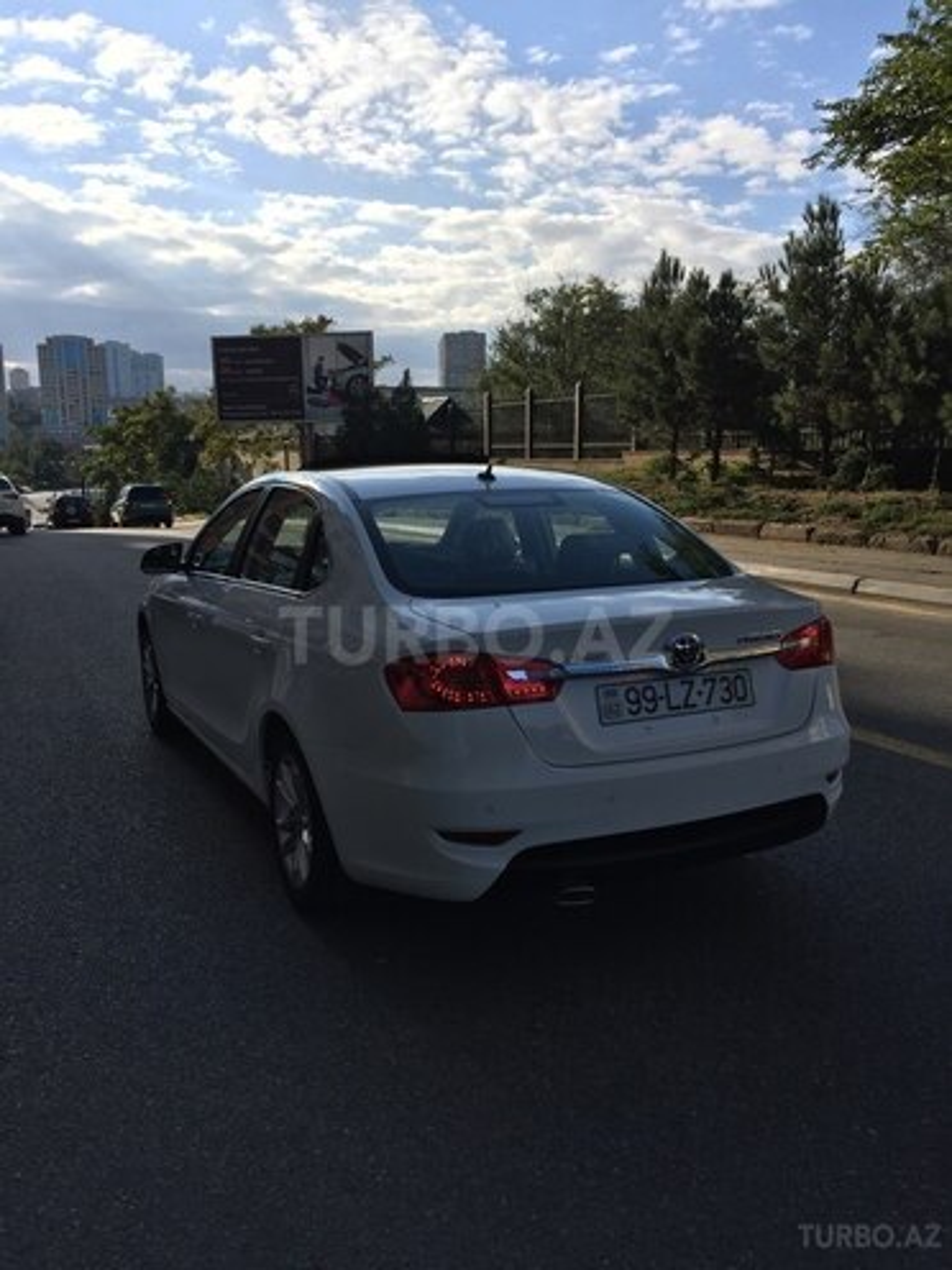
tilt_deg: -9.4
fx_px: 1063
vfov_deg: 61.7
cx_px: 476
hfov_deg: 48.2
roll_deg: +1.6
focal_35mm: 29
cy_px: 635
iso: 32
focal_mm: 4.15
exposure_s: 1/2639
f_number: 2.2
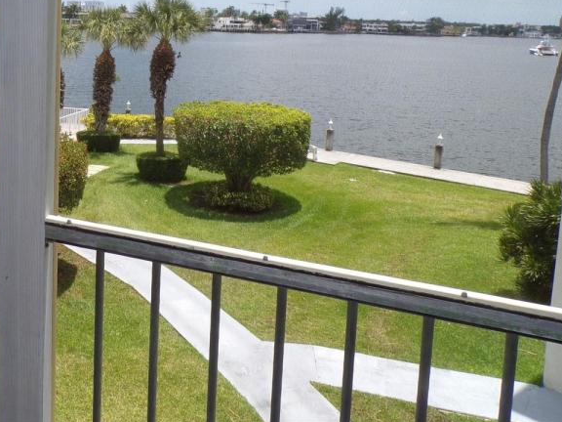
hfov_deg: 44.6
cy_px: 73
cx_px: 116
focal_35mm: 40
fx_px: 649
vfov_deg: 34.6
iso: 80
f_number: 5.8
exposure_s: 1/240
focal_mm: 4.3
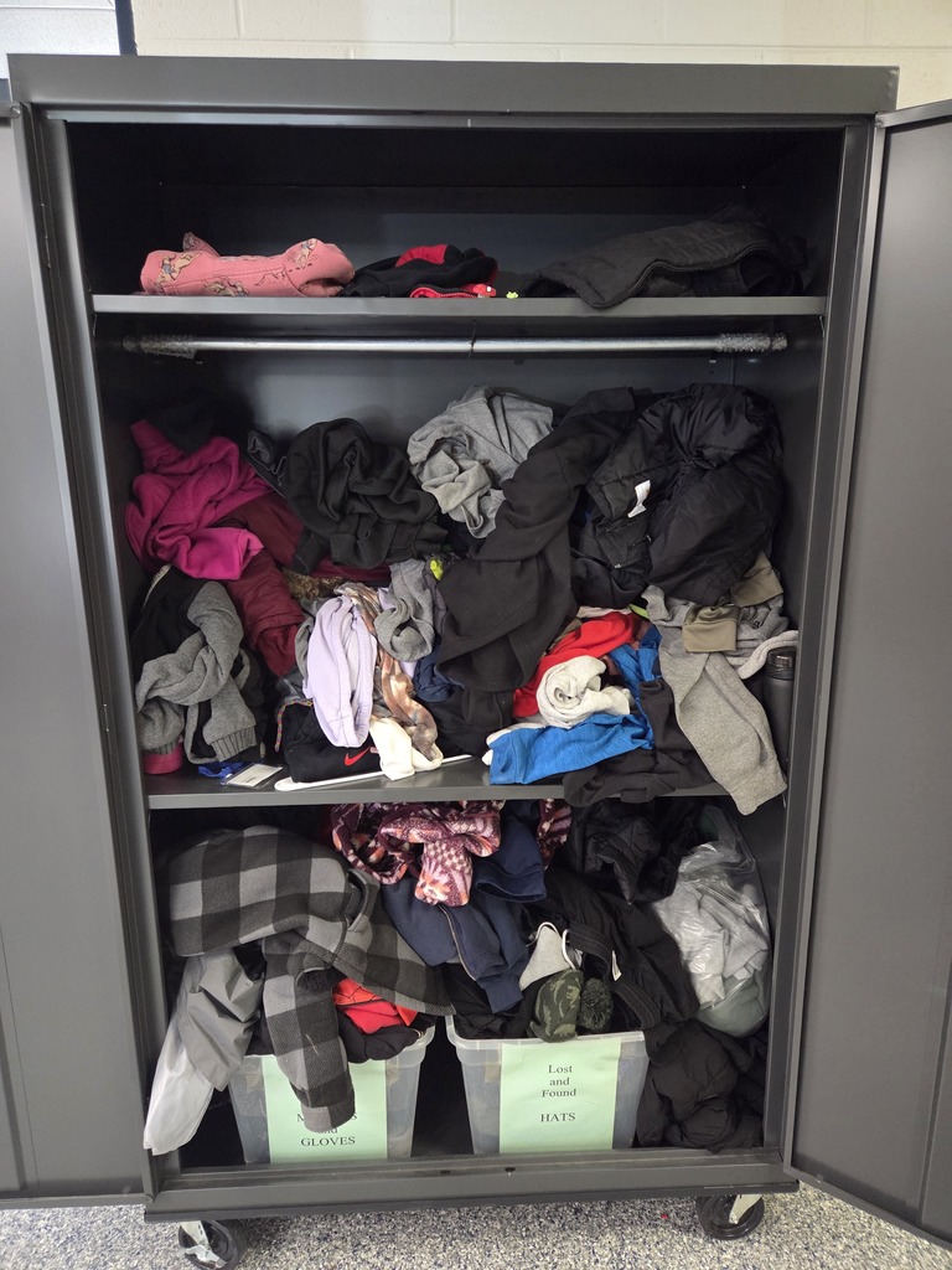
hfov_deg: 58.9
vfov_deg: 73.9
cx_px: 476
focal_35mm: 23
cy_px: 635
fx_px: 843
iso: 1250
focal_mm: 5.4
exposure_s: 1/120
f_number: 1.8
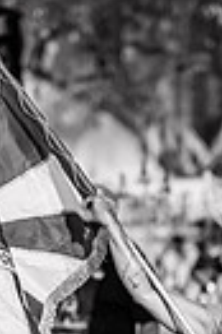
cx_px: 186
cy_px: 314
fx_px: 1595
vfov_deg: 11.9
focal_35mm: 172
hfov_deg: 7.9
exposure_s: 1/320
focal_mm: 50
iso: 2500
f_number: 1.2
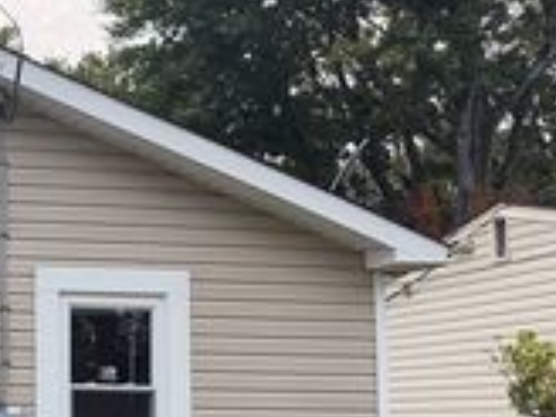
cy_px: 354
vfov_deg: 19.9
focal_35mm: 73
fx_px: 1173
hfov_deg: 23.3
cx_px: -186
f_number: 1.78
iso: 100
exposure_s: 1/1361
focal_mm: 6.76
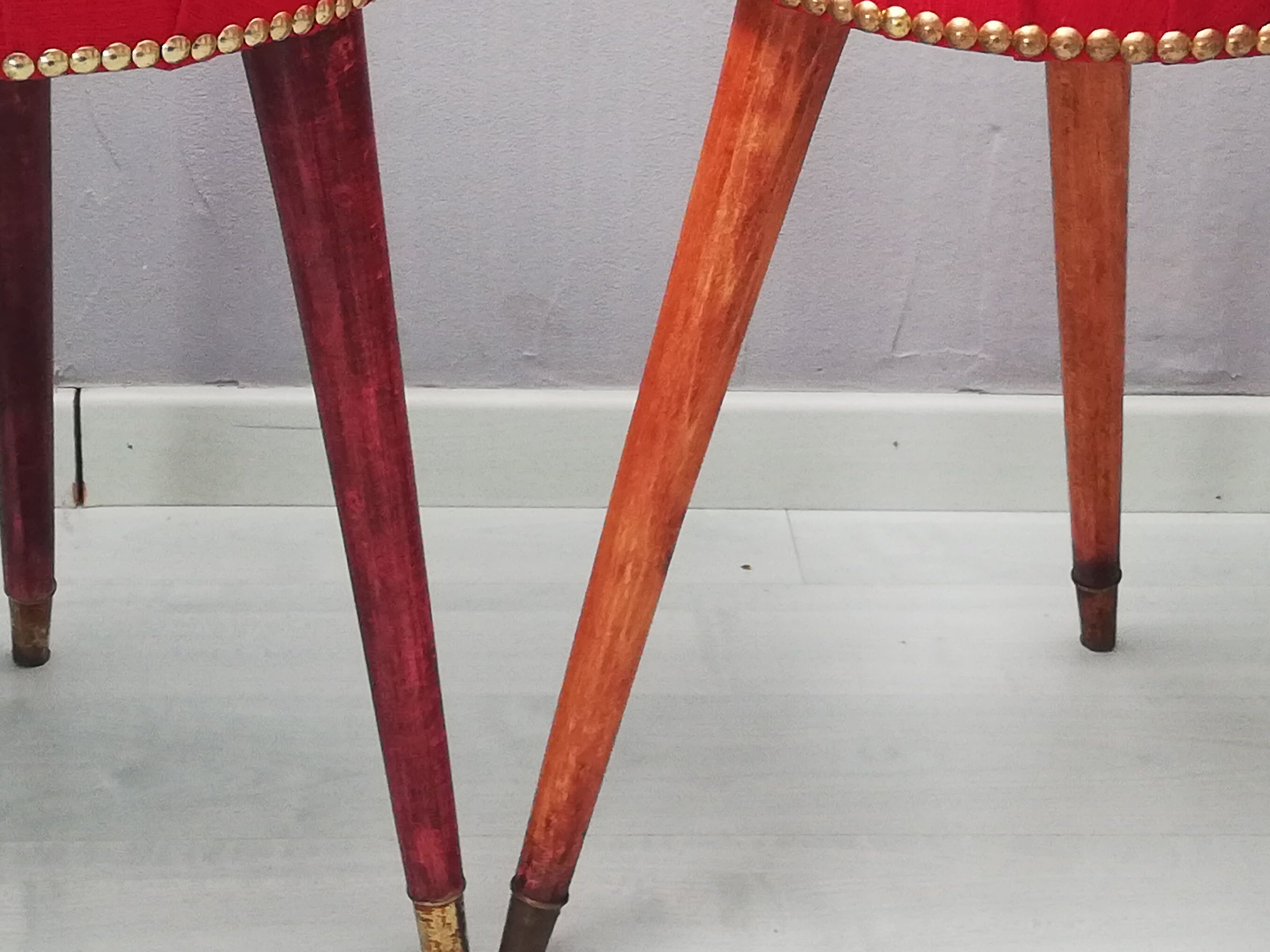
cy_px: 376
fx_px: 2861
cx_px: 561
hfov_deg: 25.0
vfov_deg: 18.9
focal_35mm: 78
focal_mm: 3.81
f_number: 2.2
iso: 200
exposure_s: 1/33.3
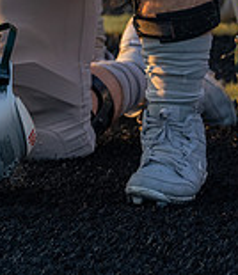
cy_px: -126
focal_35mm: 584
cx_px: 101
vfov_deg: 3.2
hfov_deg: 2.8
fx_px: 4912
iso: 500
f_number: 3.5
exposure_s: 1/1000
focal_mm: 125
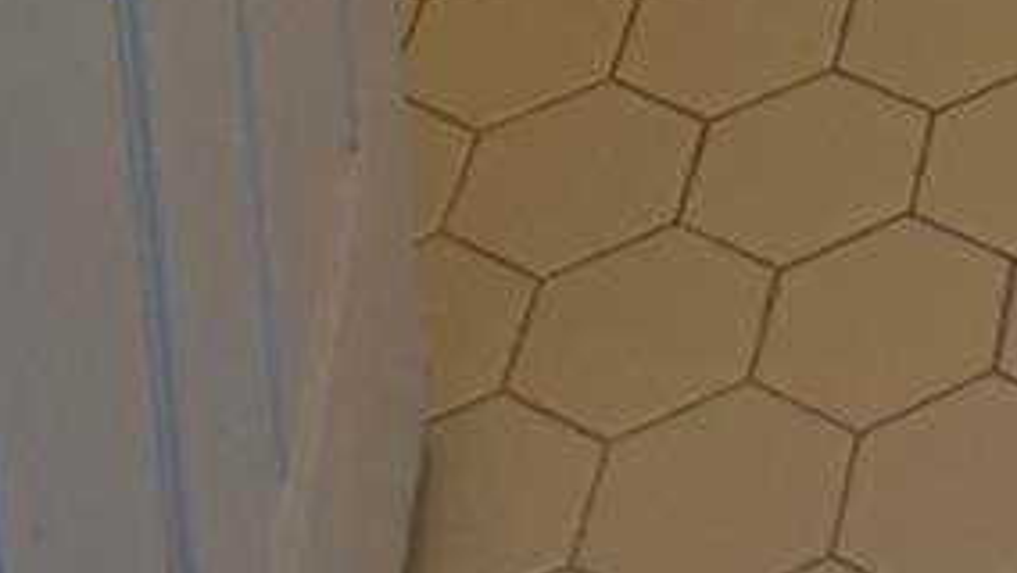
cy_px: -2097
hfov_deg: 13.6
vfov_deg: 6.3
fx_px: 3723
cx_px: 1946
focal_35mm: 138
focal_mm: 6.76
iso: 160
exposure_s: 1/128
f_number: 1.78
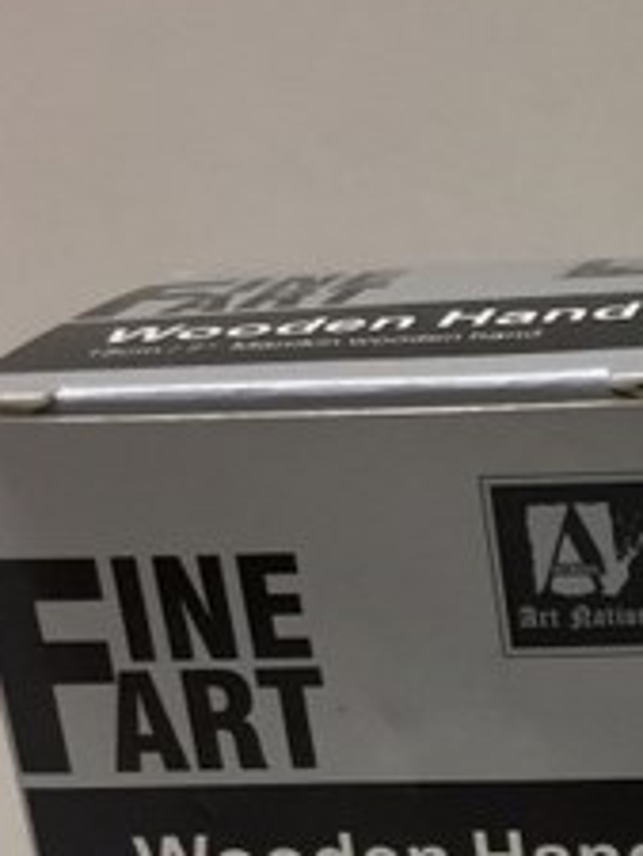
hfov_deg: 13.5
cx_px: 993
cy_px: 924
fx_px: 2549
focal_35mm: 103
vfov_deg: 18.4
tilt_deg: -22.4
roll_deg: +2.4
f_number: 2.2
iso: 50
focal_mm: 4.15
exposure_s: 1/33
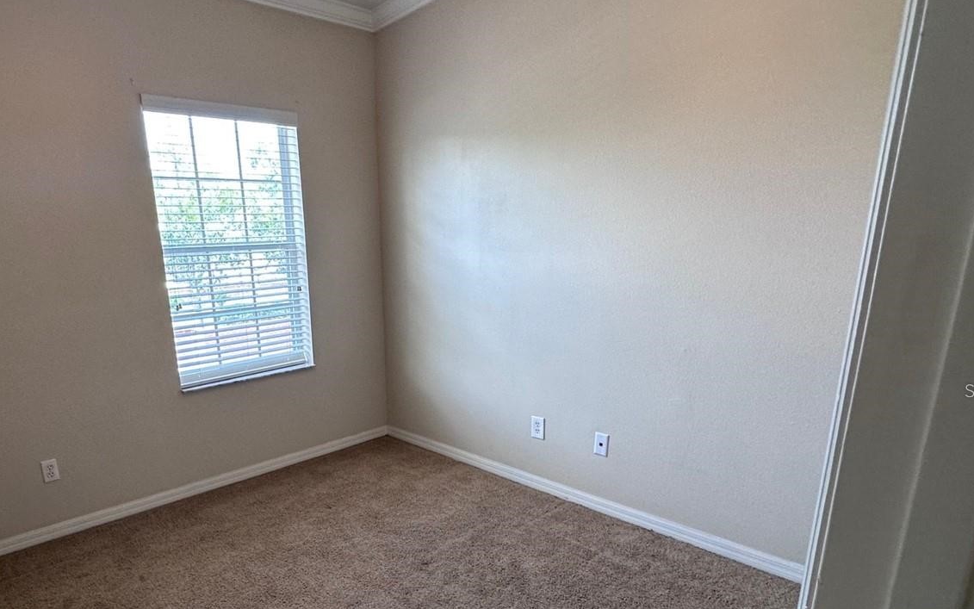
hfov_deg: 80.5
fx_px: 557
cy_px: 390
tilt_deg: -15.7
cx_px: 357
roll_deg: +2.5
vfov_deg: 56.4
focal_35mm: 21
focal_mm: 2.22
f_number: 2.2
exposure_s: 1/120
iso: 125
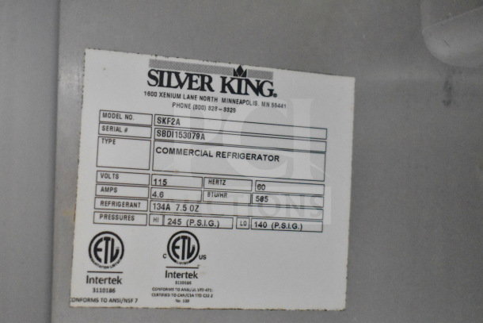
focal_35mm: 60
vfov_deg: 22.6
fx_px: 805
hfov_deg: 33.4
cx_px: 242
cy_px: 162
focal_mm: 40
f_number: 4.8
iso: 16000
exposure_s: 1/60
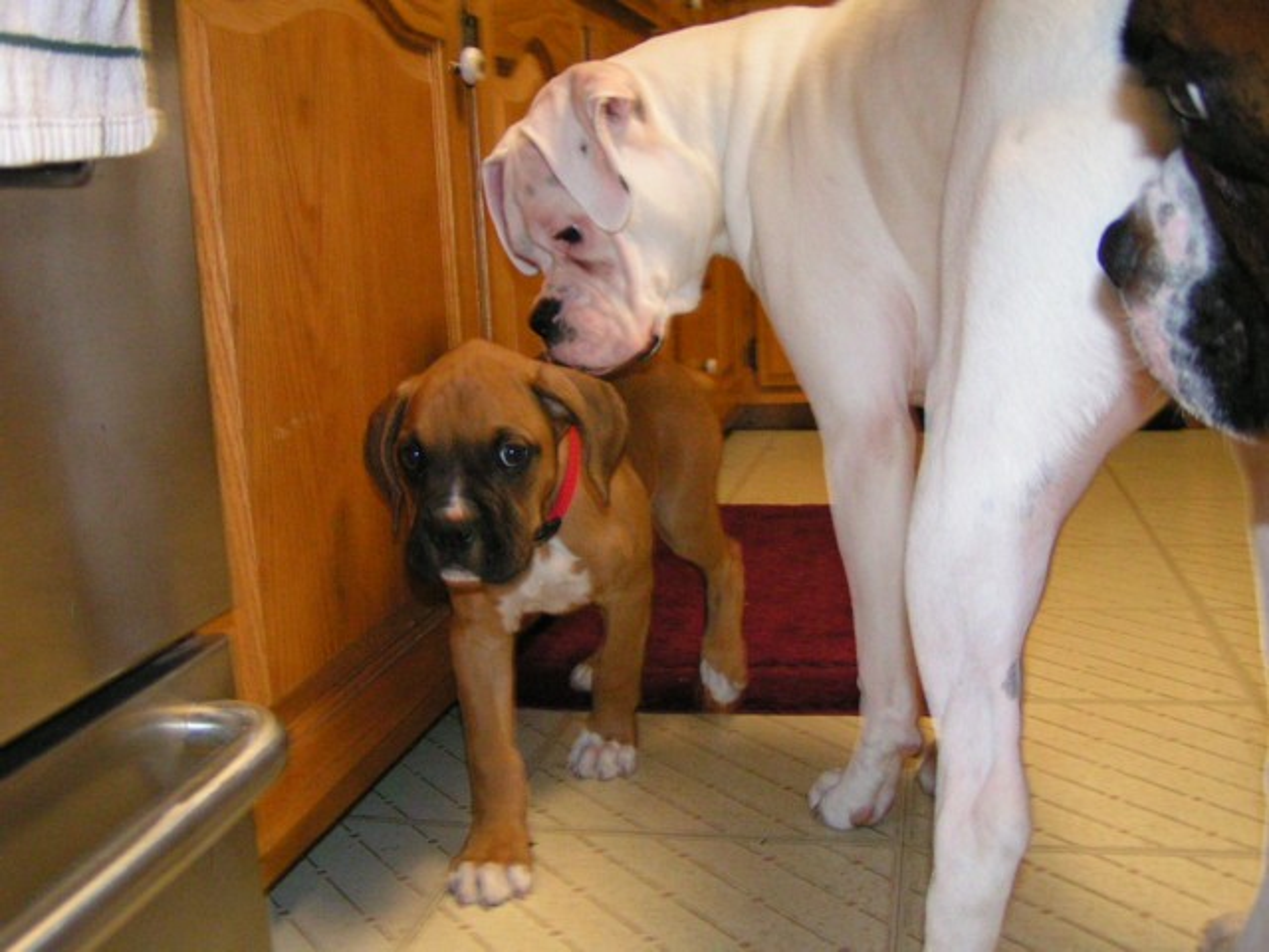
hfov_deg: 49.0
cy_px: 476
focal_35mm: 38
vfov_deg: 37.7
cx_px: 634
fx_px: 1393
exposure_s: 1/40
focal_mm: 5.8
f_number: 2.8
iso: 200
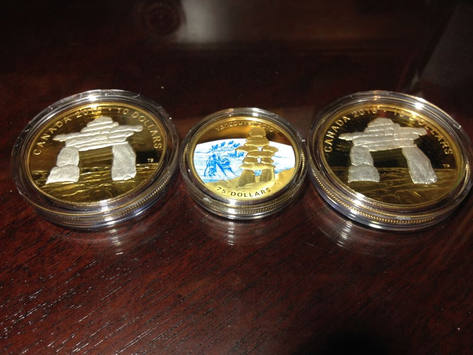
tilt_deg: -52.2
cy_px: 178
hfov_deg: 55.4
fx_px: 451
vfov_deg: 42.9
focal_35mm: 33
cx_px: 236
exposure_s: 1/40
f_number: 2.4
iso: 64
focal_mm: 4.12
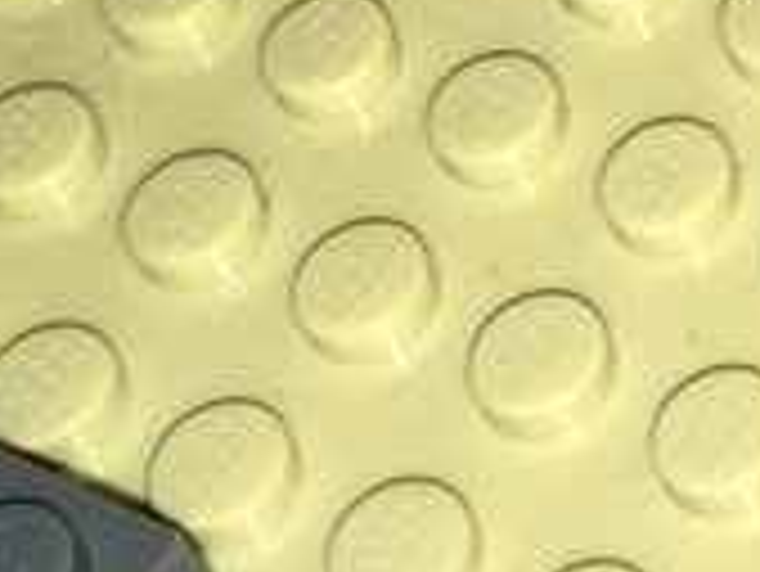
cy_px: -565
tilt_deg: -46.1
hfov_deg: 11.6
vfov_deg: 9.1
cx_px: 1480
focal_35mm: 154
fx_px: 3383
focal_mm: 4.15
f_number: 2.2
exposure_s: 1/167
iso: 25
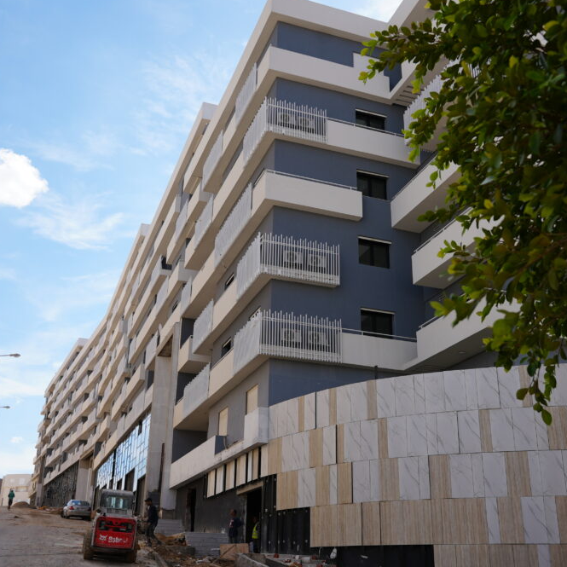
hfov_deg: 42.9
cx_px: 288
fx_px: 721
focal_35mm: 39
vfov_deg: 42.9
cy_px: 286
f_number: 5
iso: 80
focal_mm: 29.7
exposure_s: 1/500
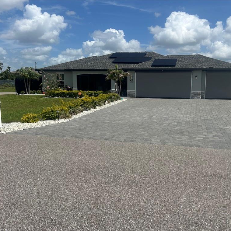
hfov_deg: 52.0
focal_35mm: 31
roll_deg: +2.1
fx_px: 234
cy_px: 117
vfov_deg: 52.5
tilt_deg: -5.2
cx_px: 144
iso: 50
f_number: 1.5
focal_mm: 5.7
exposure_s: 1/6993
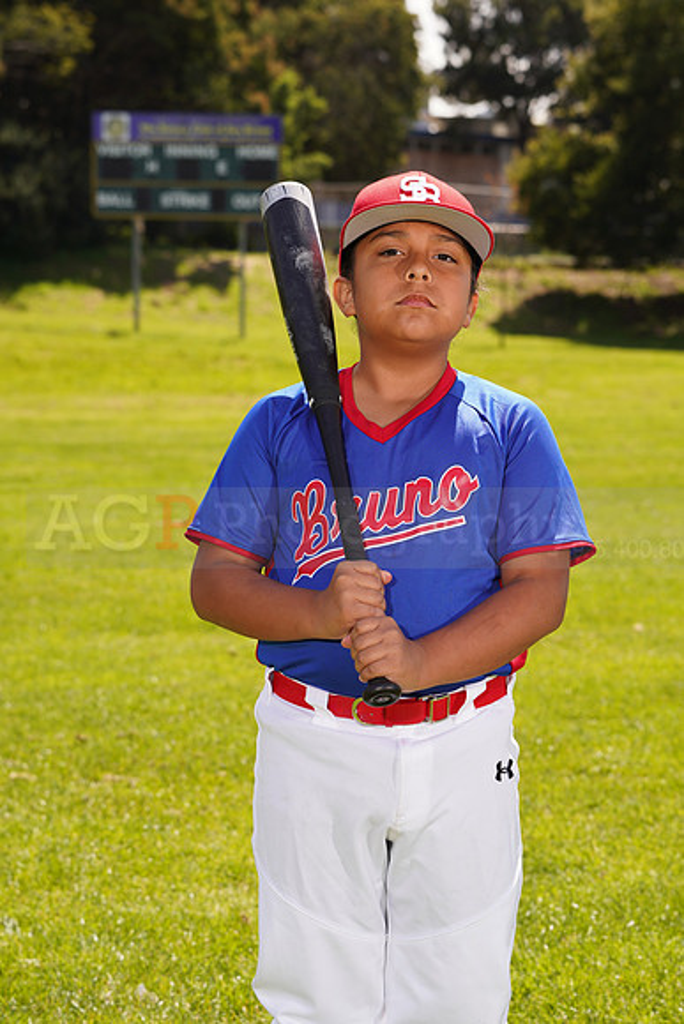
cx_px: 342
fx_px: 2848
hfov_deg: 13.7
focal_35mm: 100
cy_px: 512
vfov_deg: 20.4
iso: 100
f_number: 9
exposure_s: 1/160
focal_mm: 100
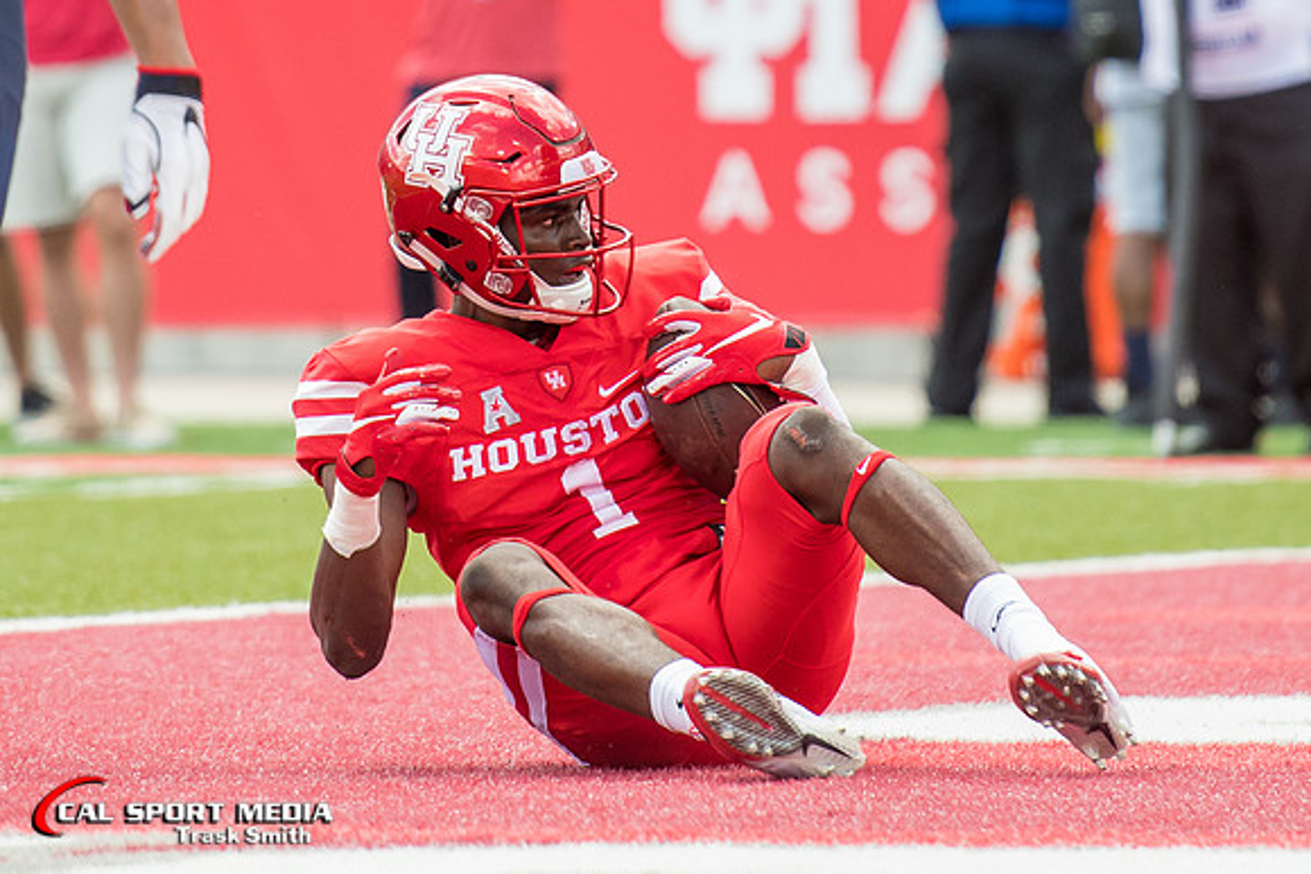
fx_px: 23414
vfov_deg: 2.1
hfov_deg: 3.2
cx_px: 500
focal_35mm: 643
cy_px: -17
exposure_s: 1/1250
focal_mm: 200
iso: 500
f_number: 4
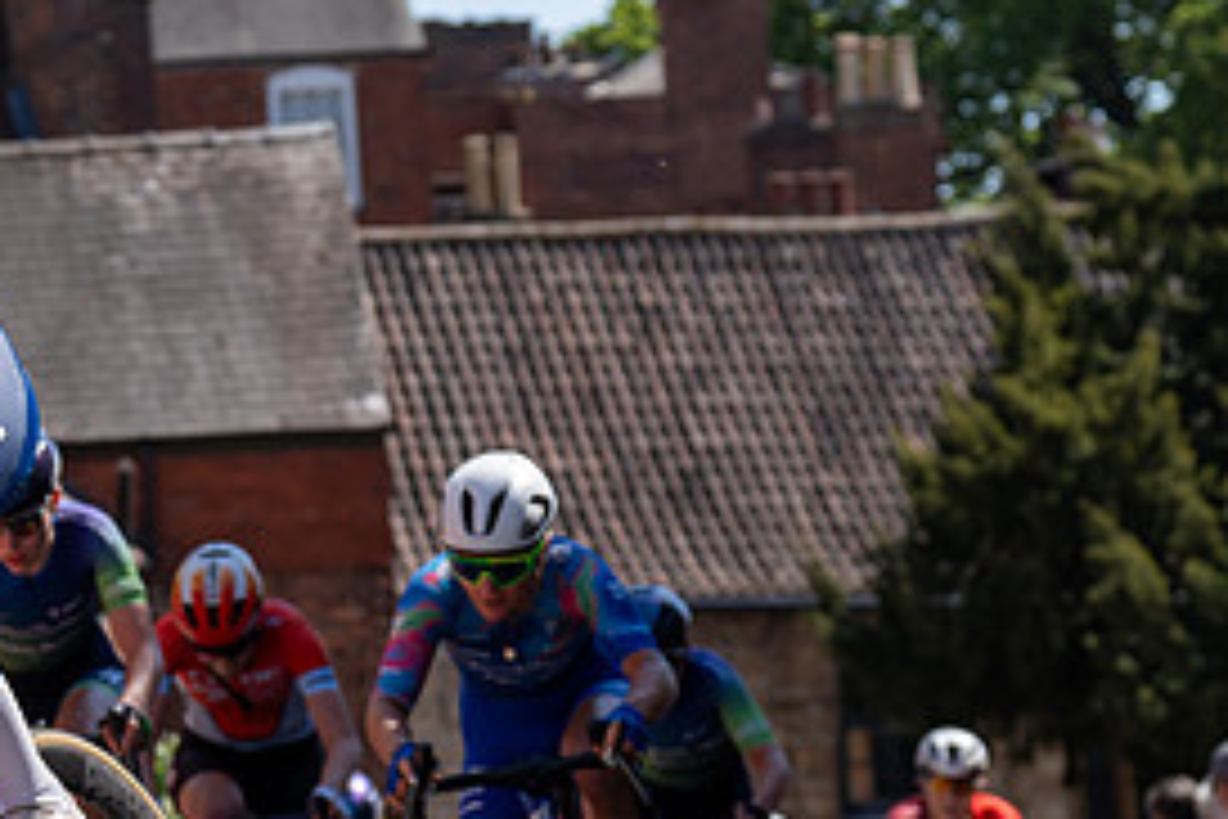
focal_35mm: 193
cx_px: -400
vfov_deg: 7.1
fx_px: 6583
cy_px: 268
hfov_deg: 10.4
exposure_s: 1/1600
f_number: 4
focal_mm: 70
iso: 100
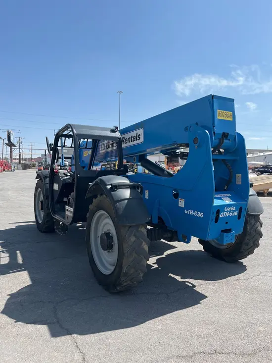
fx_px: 272
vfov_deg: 67.3
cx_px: 136
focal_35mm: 26
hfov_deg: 53.1
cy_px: 182
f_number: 1.6
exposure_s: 1/2967
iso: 50
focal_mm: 5.1
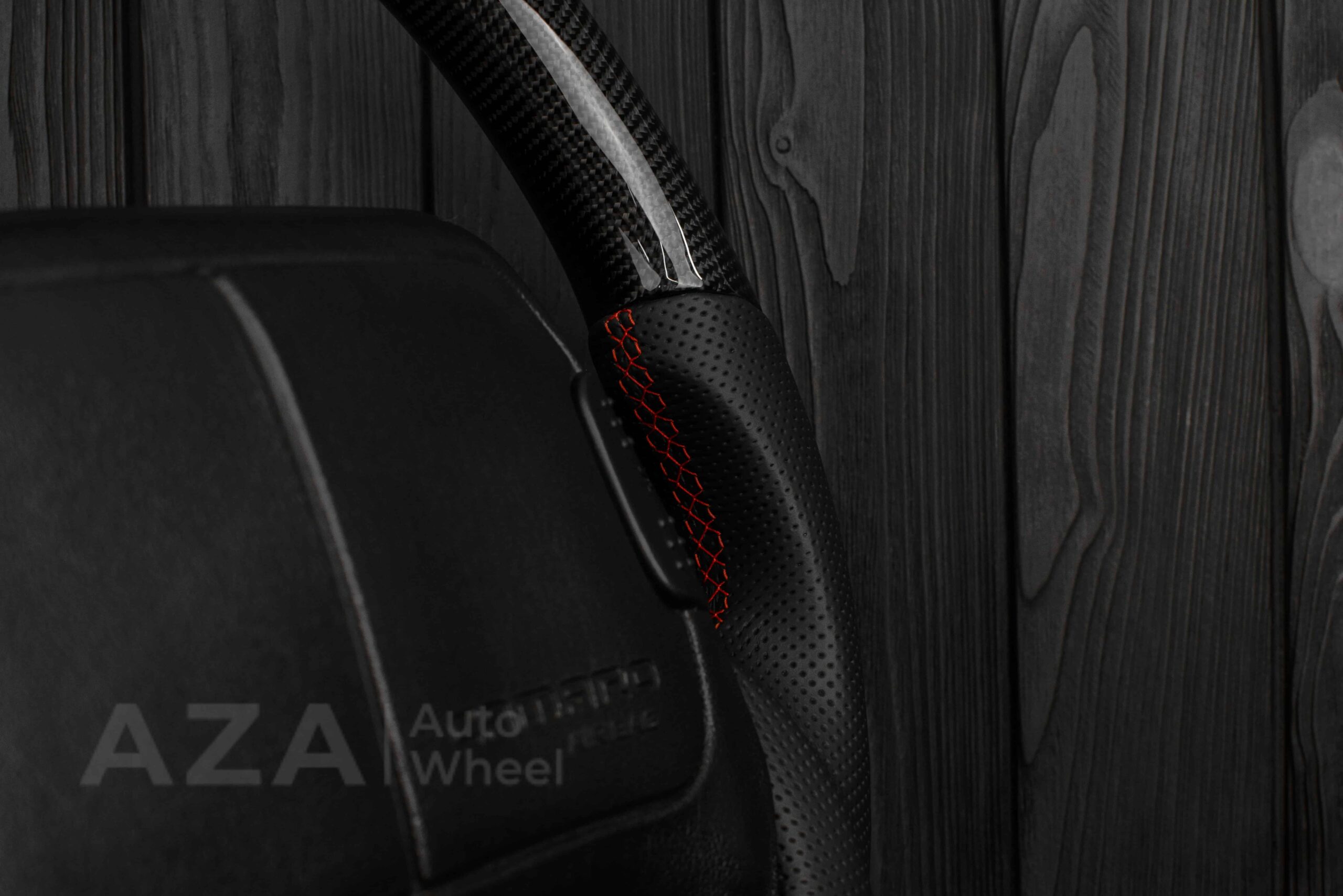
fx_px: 1959
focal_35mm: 52
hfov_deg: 37.8
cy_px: 448
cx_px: 672
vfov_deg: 25.8
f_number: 6.3
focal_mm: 35
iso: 500
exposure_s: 1/125
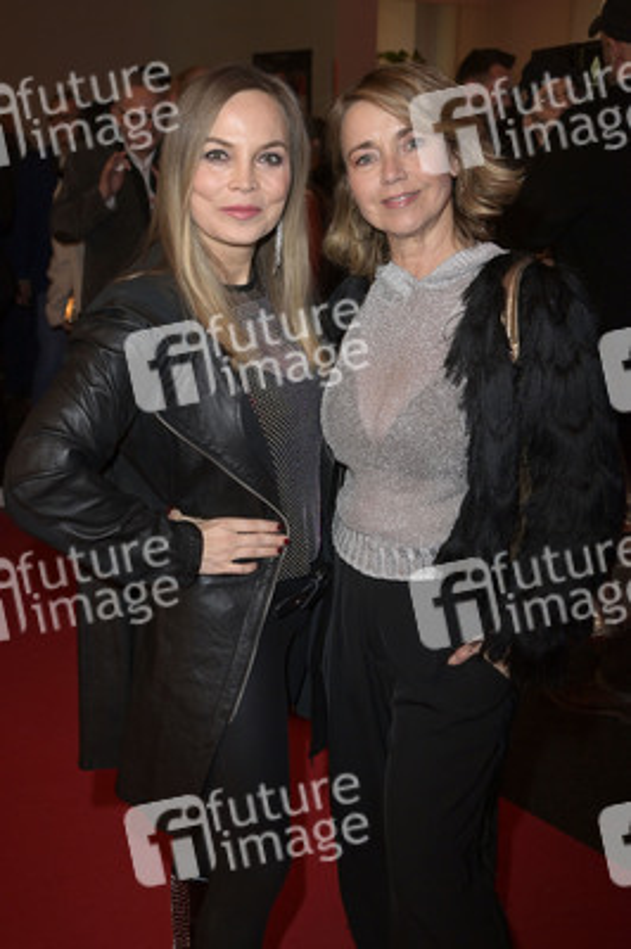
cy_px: 474
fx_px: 1001
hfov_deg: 35.0
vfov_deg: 50.7
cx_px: 316
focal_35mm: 38
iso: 500
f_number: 5.6
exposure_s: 1/30
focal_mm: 38
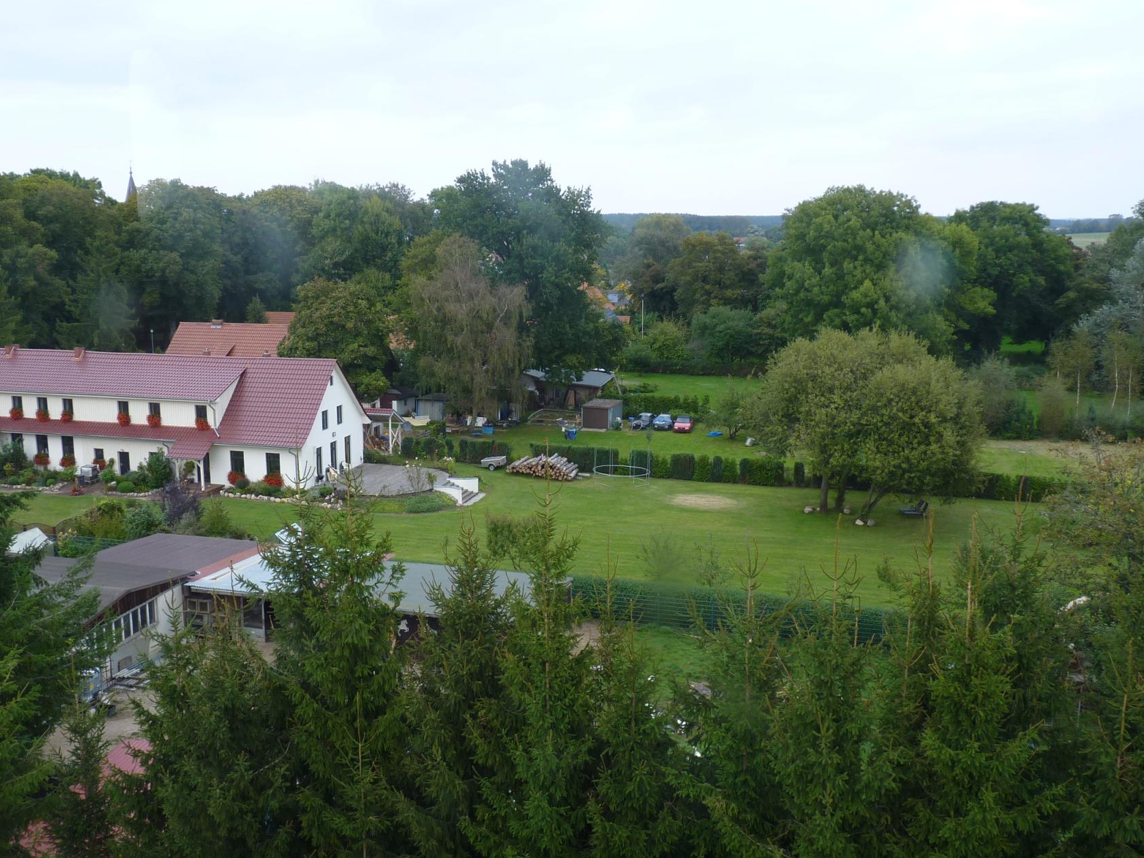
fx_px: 1091
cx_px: 545
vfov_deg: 42.9
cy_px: 430
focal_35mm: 33
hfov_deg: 55.3
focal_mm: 4.8
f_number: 2.8
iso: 80
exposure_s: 1/80
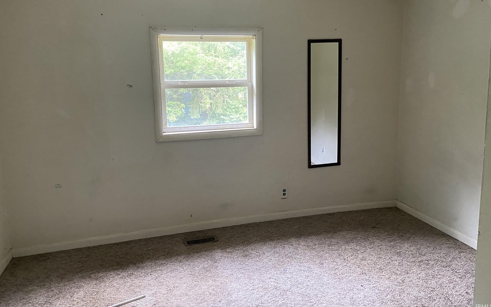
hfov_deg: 66.5
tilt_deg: -8.1
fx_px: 375
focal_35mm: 28
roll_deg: +0.5
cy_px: 125
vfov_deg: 44.3
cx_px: 245
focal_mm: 4.25
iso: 320
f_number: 1.8
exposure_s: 1/60
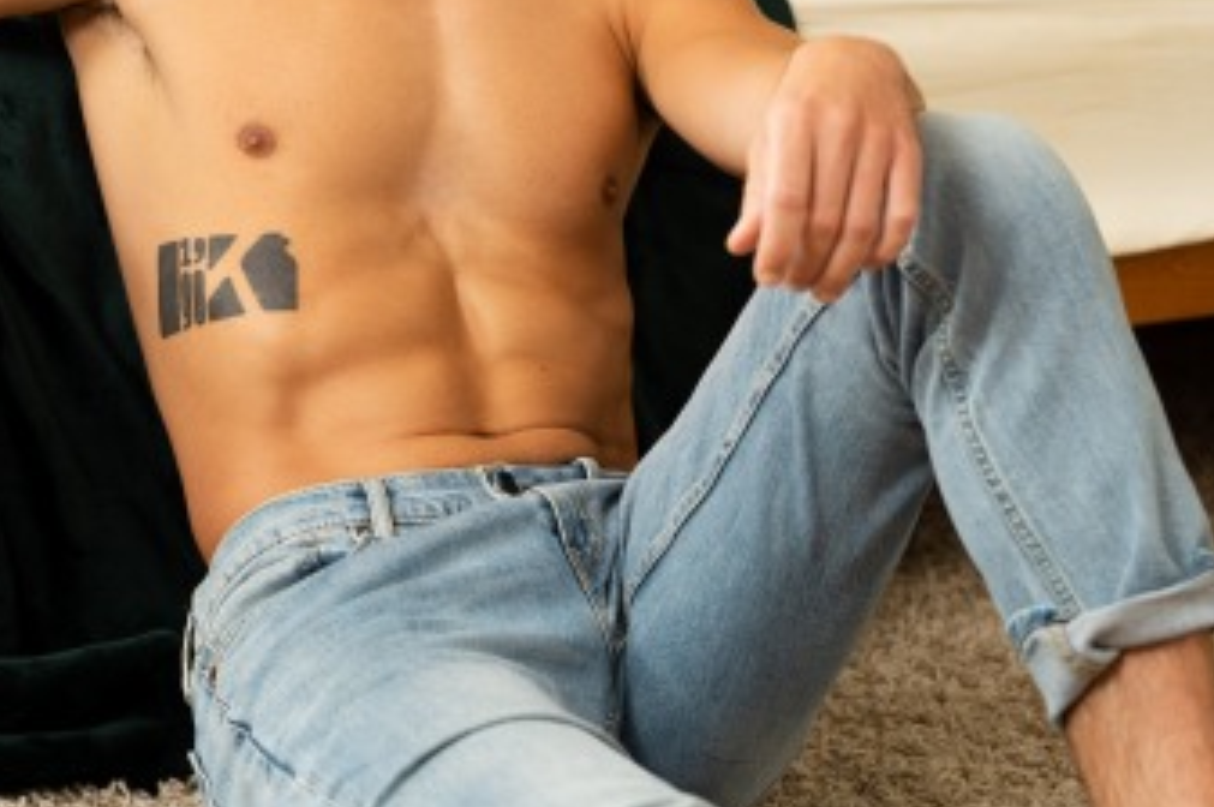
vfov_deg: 13.0
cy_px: 104
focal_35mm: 104
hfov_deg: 19.6
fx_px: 3504
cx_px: 486
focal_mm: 50
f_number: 2.5
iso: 800
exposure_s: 1/125
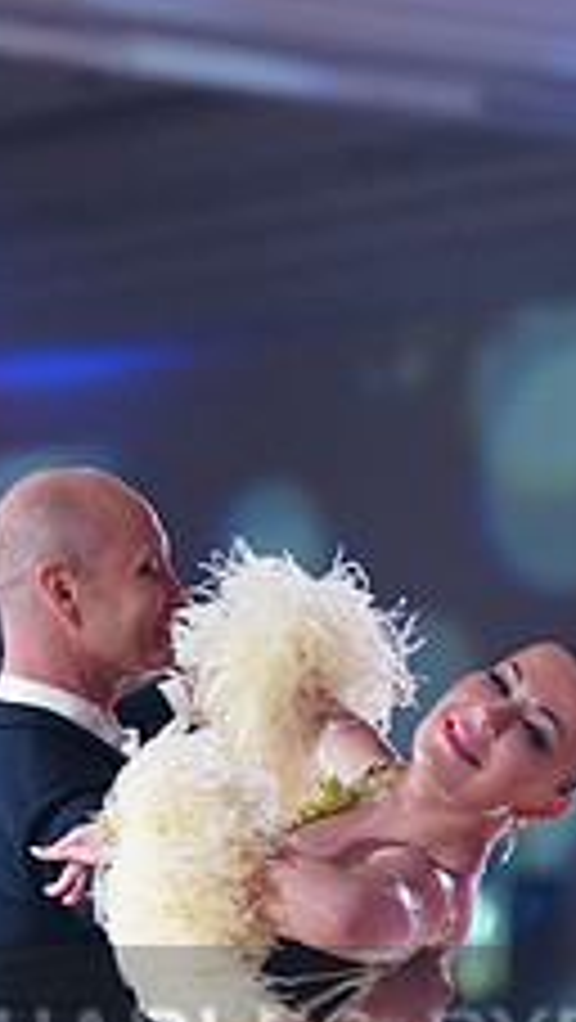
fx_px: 10461
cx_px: 200
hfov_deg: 3.2
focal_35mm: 386
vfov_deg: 5.6
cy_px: 1099
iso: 1600
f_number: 2.8
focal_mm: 144
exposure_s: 1/320
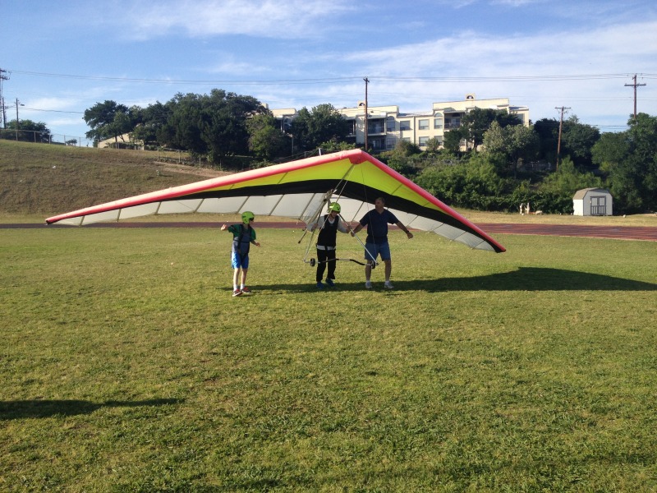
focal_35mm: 35
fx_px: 664
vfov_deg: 40.7
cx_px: 328
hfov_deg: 52.6
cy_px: 246
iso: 50
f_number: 2.4
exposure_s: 1/1416
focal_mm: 4.28
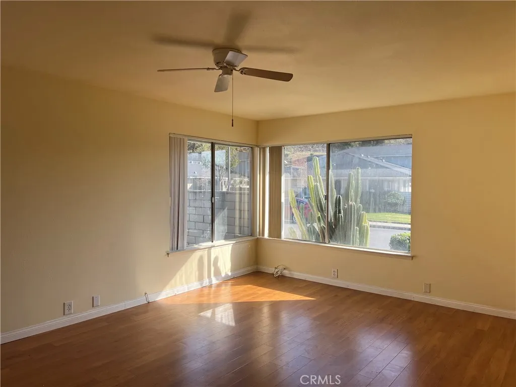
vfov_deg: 53.1
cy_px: 194
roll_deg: -0.3
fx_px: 388
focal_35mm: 26
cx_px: 258
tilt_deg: -0.2
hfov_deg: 67.3
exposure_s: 1/733
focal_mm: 5.7
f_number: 1.5
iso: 50
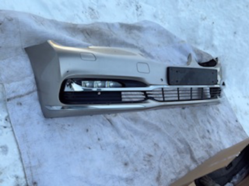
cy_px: 93
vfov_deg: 40.7
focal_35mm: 35
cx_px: 124
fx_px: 252
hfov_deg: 52.6
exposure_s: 1/88
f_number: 1.78
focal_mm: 6.76
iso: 100
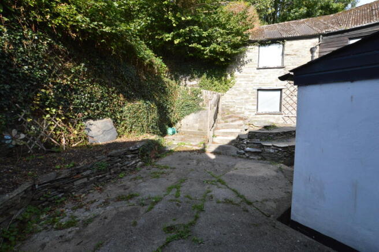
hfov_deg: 100.4
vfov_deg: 77.2
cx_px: 190
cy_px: 126
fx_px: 158
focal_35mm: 15
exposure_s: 1/320
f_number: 9
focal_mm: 10
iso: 800
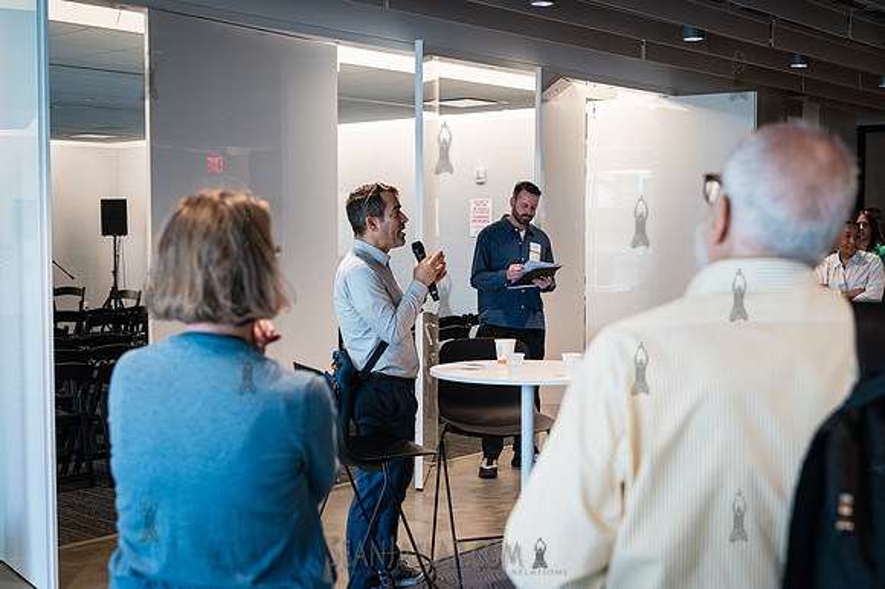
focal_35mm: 47
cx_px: 439
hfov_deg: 42.2
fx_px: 1146
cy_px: 294
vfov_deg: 28.8
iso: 5000
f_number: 4
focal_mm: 46
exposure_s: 1/250
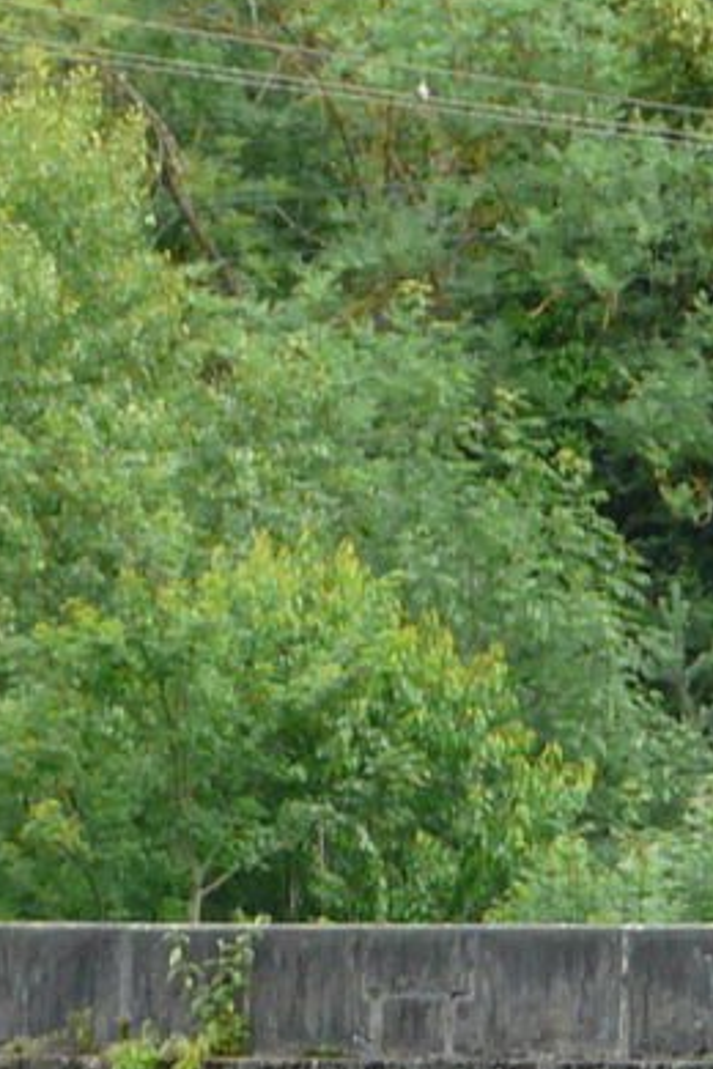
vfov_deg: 3.1
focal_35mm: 671
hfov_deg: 2.0
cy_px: 1061
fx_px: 19933
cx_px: -1259
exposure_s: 1/160
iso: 100
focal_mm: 21.6
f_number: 4
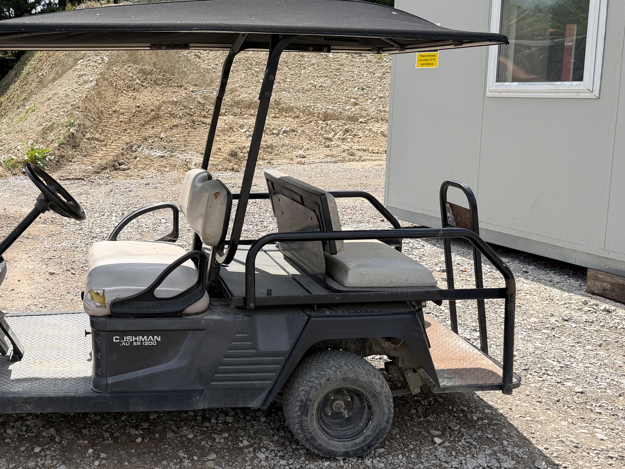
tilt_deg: -10.4
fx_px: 722
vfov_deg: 35.9
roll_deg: -0.9
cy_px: 197
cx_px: 140
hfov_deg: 44.9
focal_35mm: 40
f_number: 1.78
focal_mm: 6.76
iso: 80
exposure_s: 1/3279
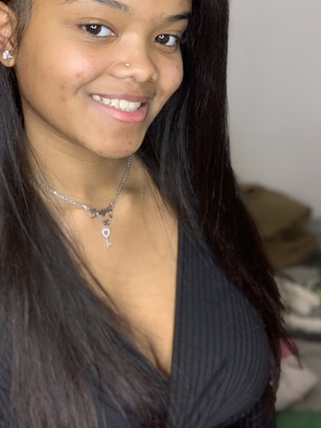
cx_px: 92
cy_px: 131
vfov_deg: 39.0
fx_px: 593
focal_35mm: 48
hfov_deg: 29.9
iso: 125
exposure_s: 1/60
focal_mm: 2.87
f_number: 2.2
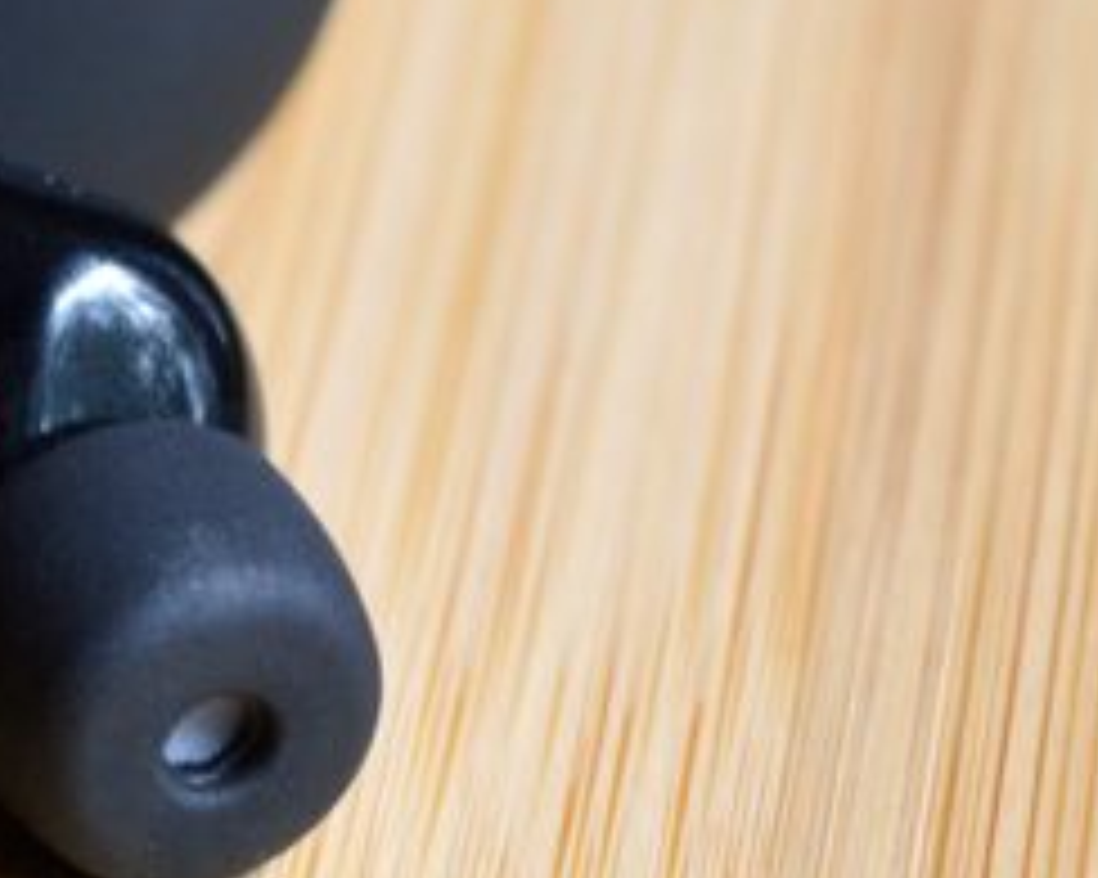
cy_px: 162
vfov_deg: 6.8
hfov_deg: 8.3
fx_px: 7419
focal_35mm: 228
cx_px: -500
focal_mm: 55
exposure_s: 1/40
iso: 400
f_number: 5.6
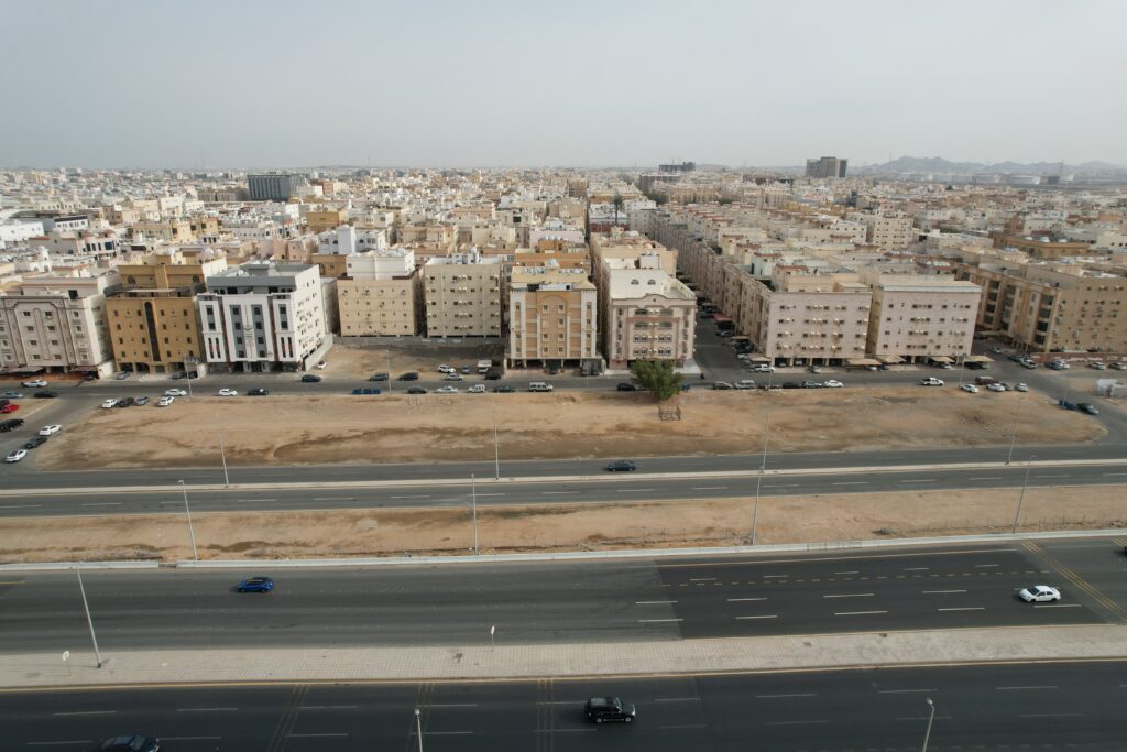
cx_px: 564
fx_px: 689
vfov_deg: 57.2
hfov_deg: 78.6
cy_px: 376
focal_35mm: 22
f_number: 2.8
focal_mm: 8.38
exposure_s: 1/2000
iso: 120
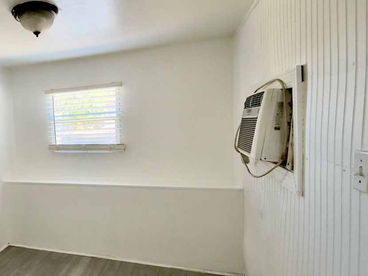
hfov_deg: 59.2
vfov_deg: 51.3
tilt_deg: -4.7
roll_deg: +3.6
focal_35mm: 27
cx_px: 64
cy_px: 146
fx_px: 287
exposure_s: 1/117
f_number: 2.2
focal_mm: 2.22
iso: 320
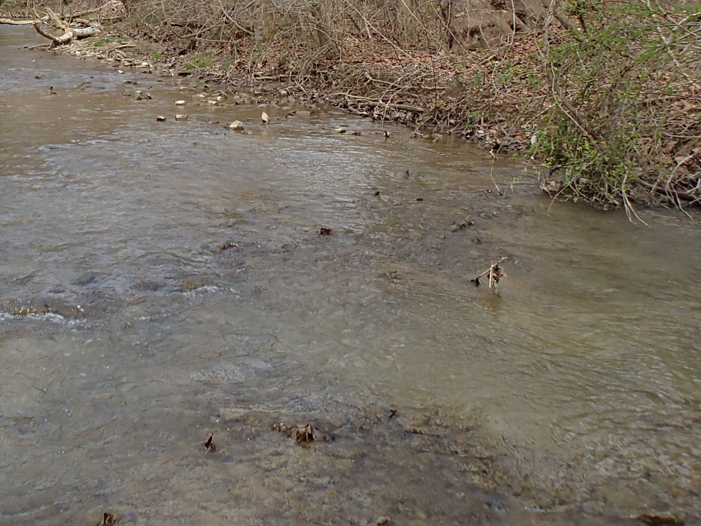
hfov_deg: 32.1
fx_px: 1134
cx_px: 25
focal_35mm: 56
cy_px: 173
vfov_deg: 26.0
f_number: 2.8
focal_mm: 4.5
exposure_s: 1/1000
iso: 200
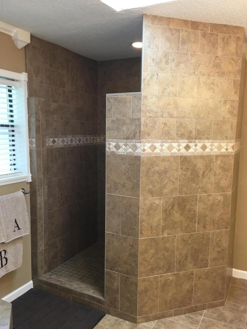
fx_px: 285
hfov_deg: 46.8
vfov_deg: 60.0
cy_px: 169
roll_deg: -1.4
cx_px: 122
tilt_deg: -8.1
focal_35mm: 30
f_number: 2.2
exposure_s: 1/15
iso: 40
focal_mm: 4.15
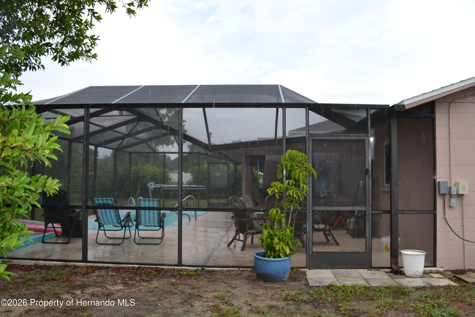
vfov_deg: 47.9
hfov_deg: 67.4
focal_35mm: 27
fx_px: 356
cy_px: 158
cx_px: 238
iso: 100
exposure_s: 1/200
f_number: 5.6
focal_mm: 18
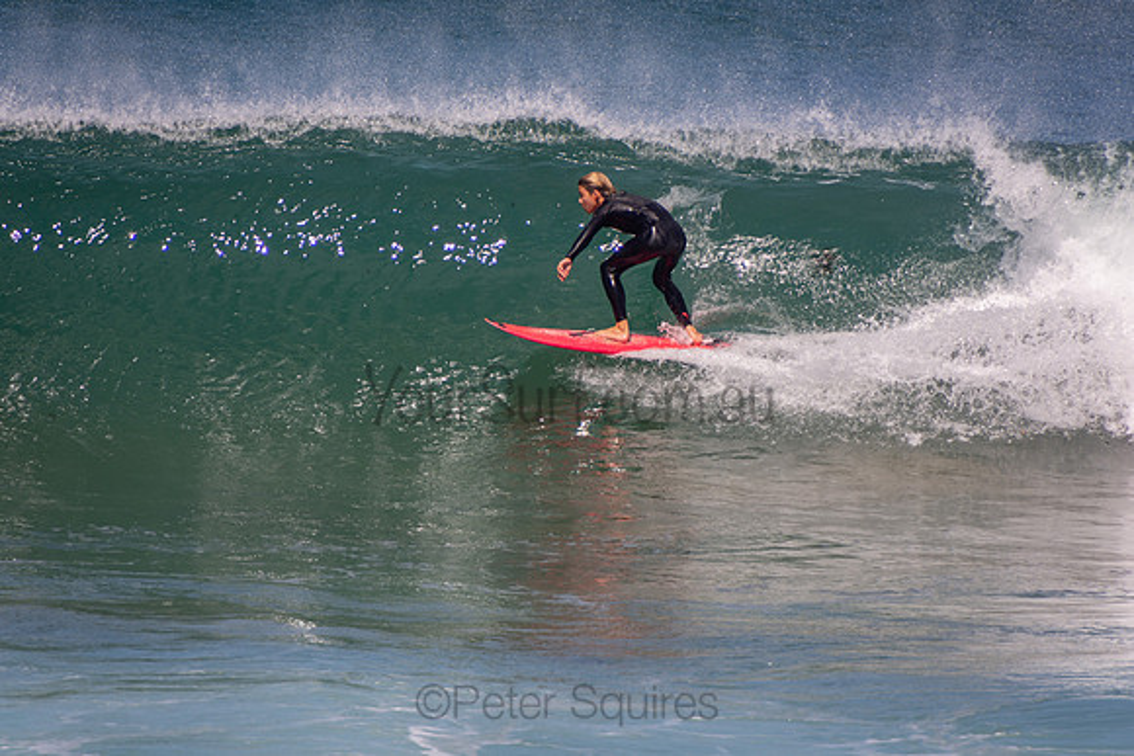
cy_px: 378
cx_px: 567
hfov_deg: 3.4
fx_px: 18904
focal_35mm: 600
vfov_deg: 2.3
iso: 180
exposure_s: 1/1250
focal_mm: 400
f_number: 5.6
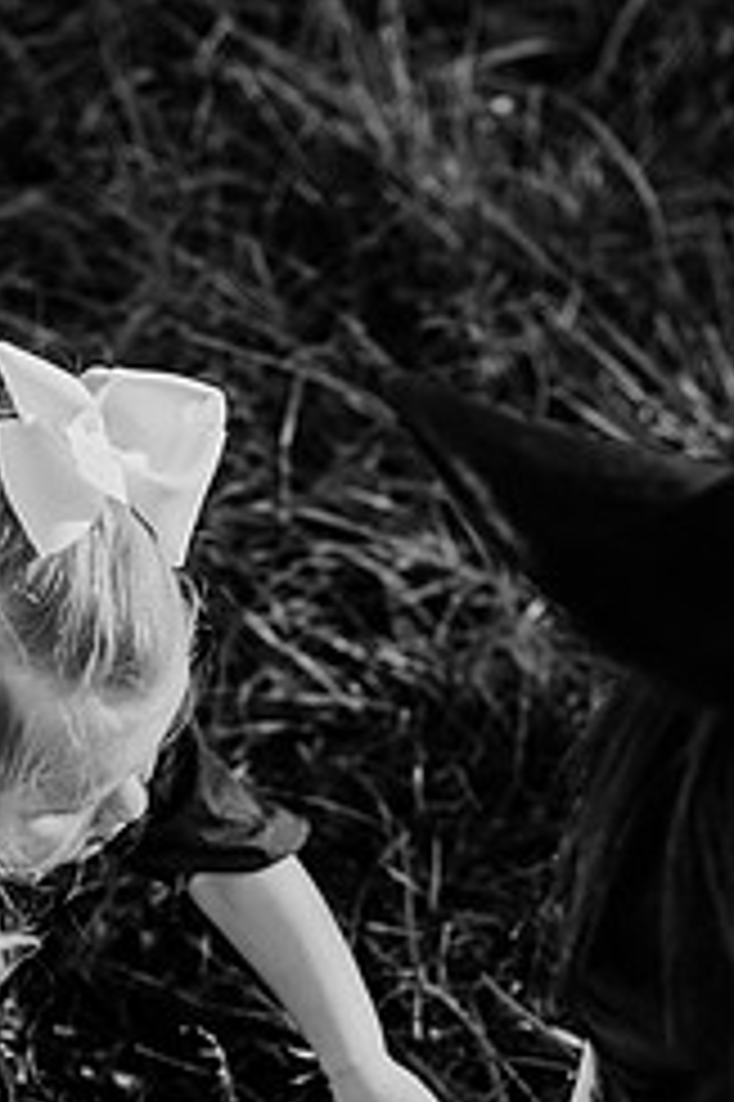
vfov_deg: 21.8
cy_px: 931
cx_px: 369
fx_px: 2817
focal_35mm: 92
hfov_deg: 14.8
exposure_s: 1/800
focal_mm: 50
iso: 200
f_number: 2.8
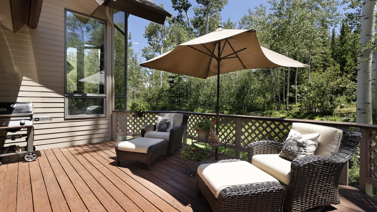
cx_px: 189
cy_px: 102
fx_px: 180
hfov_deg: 92.7
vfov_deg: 61.0
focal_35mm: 18
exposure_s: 1/500
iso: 800
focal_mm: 17
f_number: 7.1
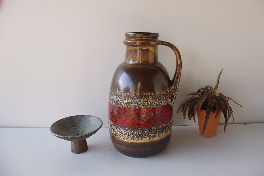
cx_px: 132
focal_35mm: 30
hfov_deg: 61.9
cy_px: 88
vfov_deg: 43.6
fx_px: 220
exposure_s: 1/125
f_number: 8
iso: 800
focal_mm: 20
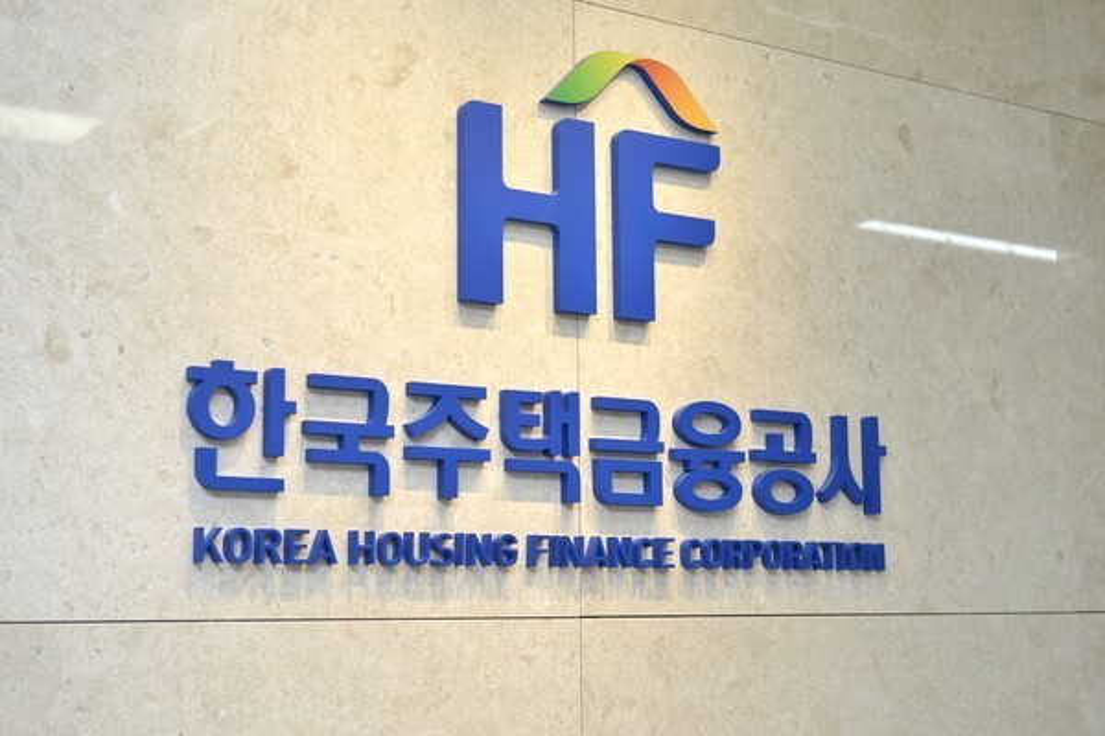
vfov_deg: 24.2
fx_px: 1719
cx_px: 552
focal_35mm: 56
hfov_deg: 35.6
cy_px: 368
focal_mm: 56
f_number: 4.5
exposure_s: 1/100
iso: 500
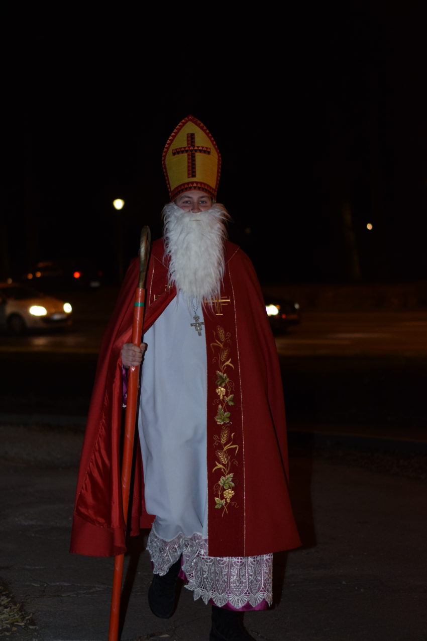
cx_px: 214
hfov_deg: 18.2
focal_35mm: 75
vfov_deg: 27.0
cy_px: 320
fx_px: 1334
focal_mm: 50
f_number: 2
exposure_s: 1/250
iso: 1250
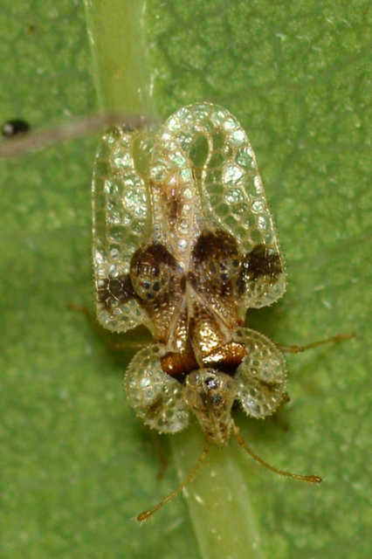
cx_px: 186
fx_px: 2327
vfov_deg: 13.7
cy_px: 280
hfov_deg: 9.1
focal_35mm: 150
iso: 100
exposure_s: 1/200
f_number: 22
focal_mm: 100
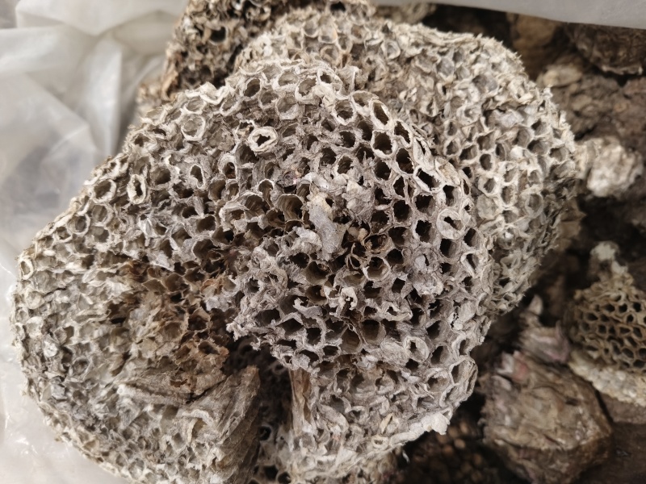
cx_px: 323
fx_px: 429
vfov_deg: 58.9
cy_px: 242
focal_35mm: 23
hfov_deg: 73.9
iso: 553
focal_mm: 5.6
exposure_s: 1/50
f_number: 1.88
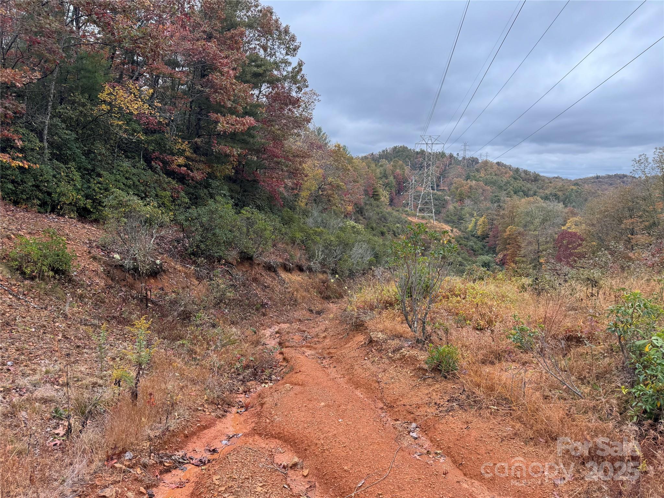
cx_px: 332
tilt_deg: -10.4
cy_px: 249
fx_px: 460
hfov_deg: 71.6
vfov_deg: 56.8
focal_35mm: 24
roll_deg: -1.1
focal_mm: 6.76
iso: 80
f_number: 1.78
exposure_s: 1/966
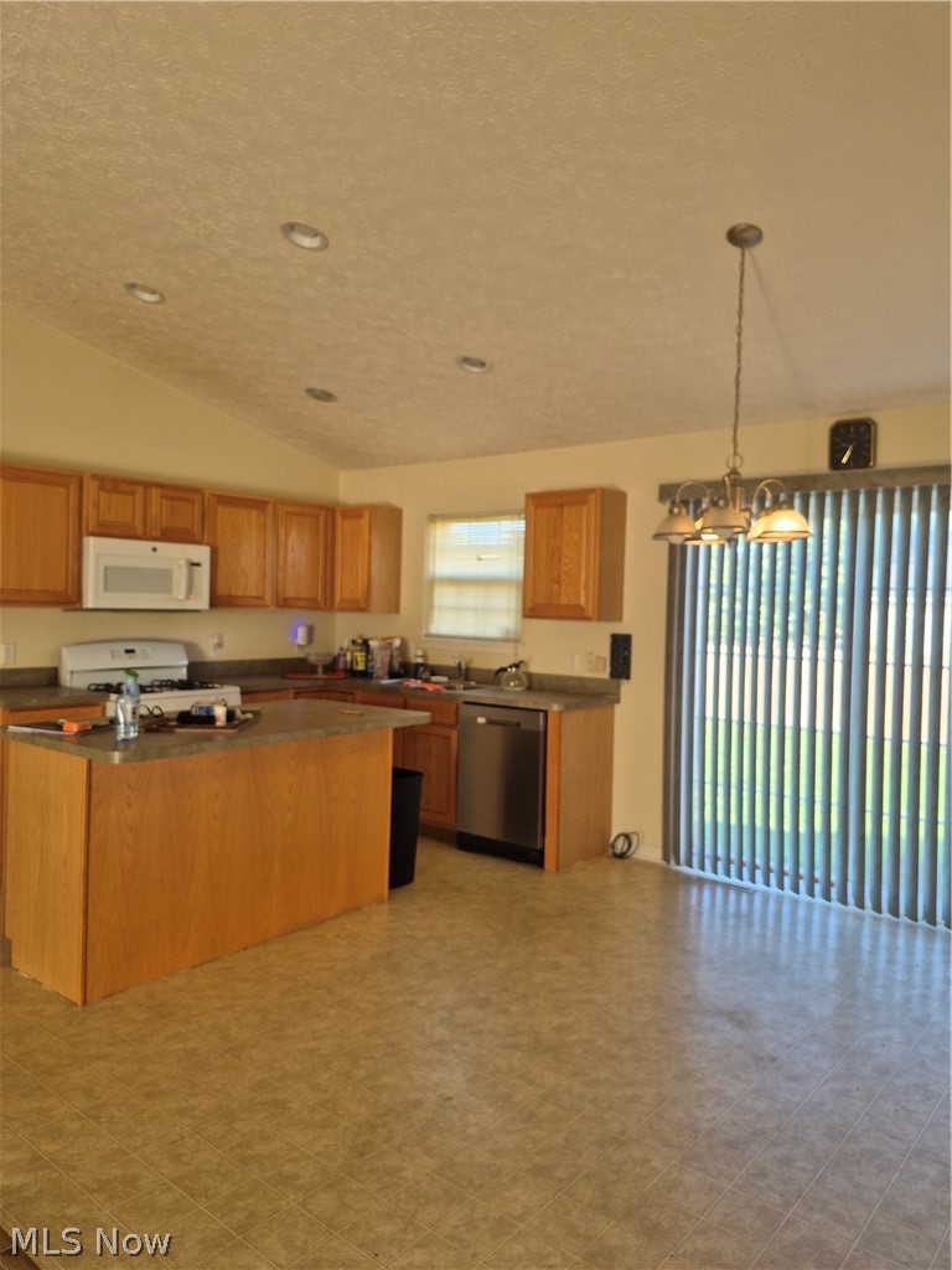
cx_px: 476
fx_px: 843
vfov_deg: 73.9
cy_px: 635
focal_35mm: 23
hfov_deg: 58.9
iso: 100
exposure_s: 1/120
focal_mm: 5.4
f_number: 1.8
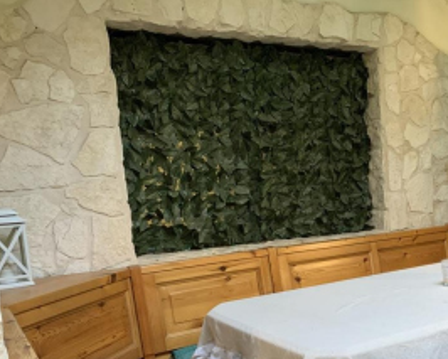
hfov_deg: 42.4
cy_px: 275
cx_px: 340
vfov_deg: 34.8
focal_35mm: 42
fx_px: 557
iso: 320
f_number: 1.8
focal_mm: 4.25
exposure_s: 1/60
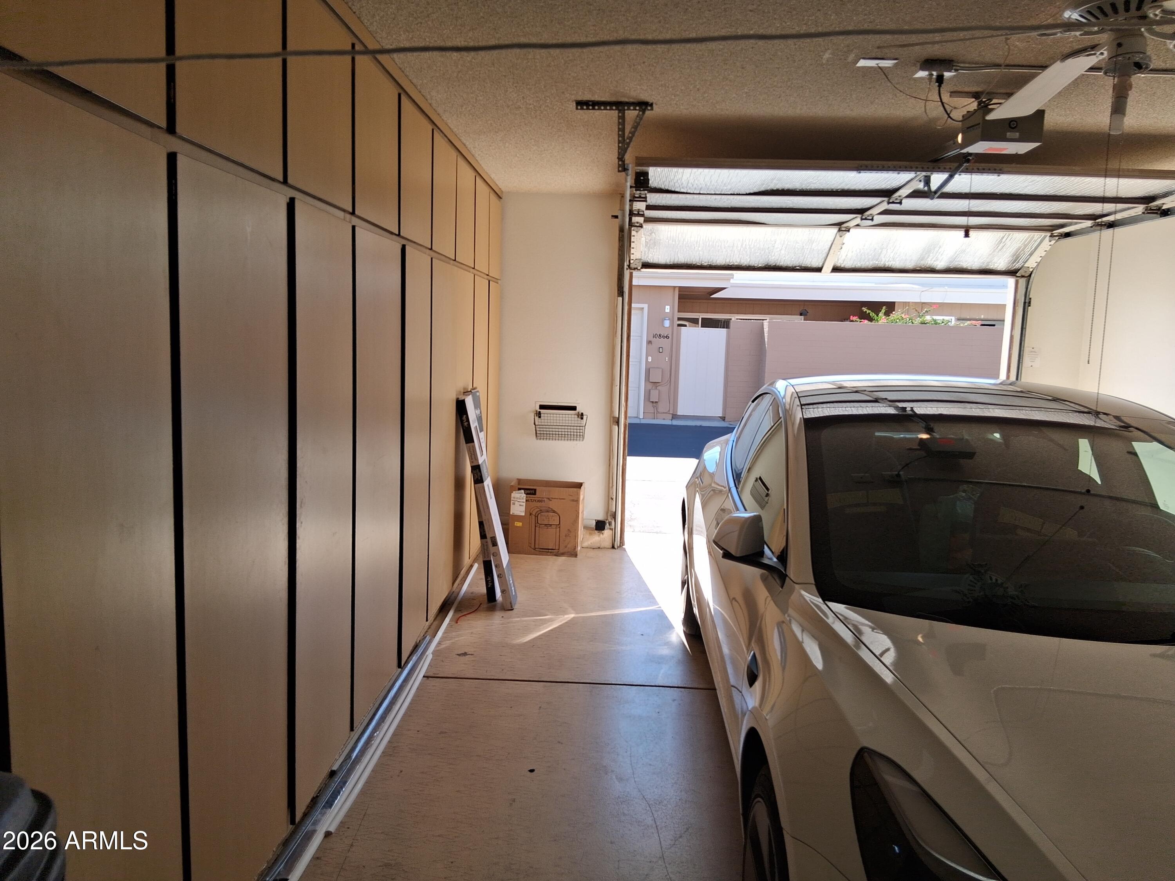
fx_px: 883
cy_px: 440
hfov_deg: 67.3
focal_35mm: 26
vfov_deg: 53.1
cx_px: 588
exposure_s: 1/155
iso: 25
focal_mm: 3.98
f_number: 1.8
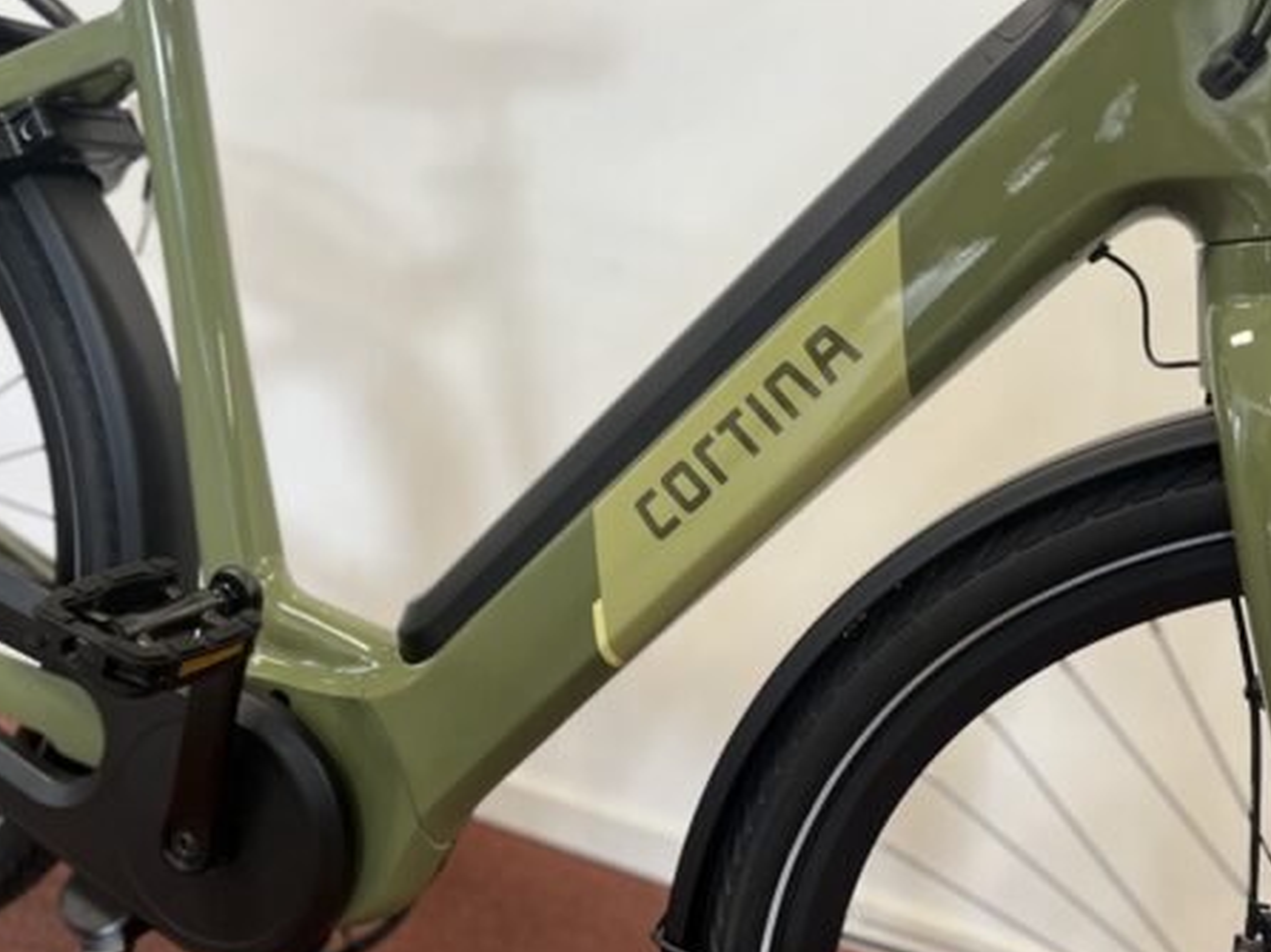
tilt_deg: -14.0
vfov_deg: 40.7
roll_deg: -12.8
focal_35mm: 35
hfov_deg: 52.5
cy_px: 487
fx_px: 1284
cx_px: 718
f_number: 1.6
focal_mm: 5.1
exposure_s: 1/50
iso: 100
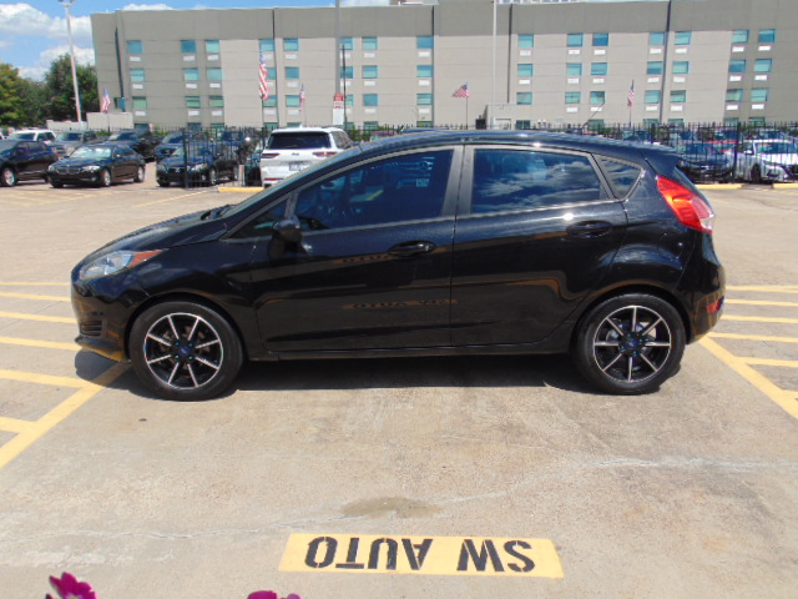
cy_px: 300
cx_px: 399
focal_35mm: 30
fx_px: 692
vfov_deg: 46.8
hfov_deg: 60.0
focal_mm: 5.4
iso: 80
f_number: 8
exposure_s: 1/320
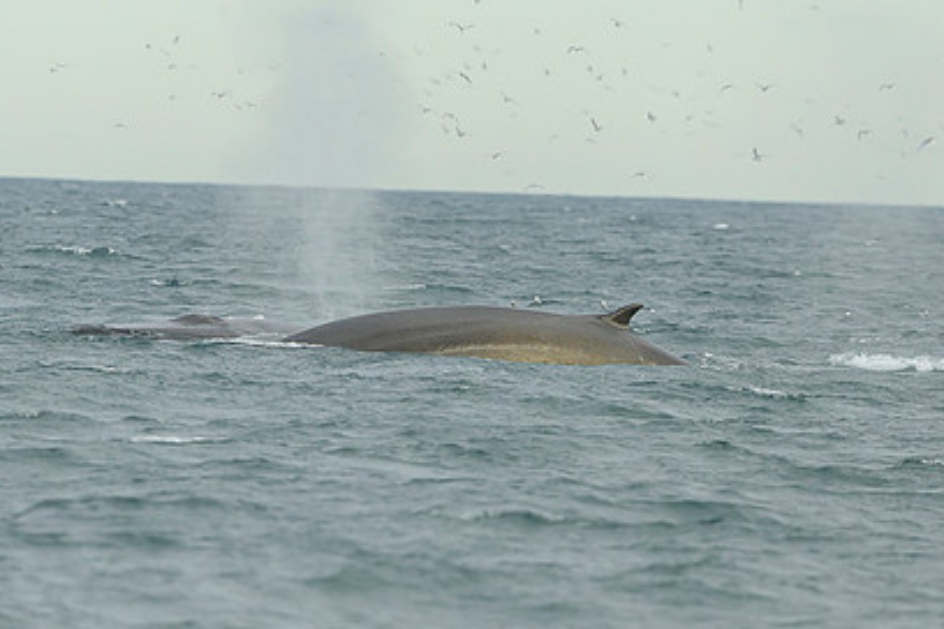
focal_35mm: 710
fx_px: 18616
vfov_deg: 1.9
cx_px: 440
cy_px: 187
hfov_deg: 2.9
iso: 500
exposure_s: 1/3200
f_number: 5
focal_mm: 500
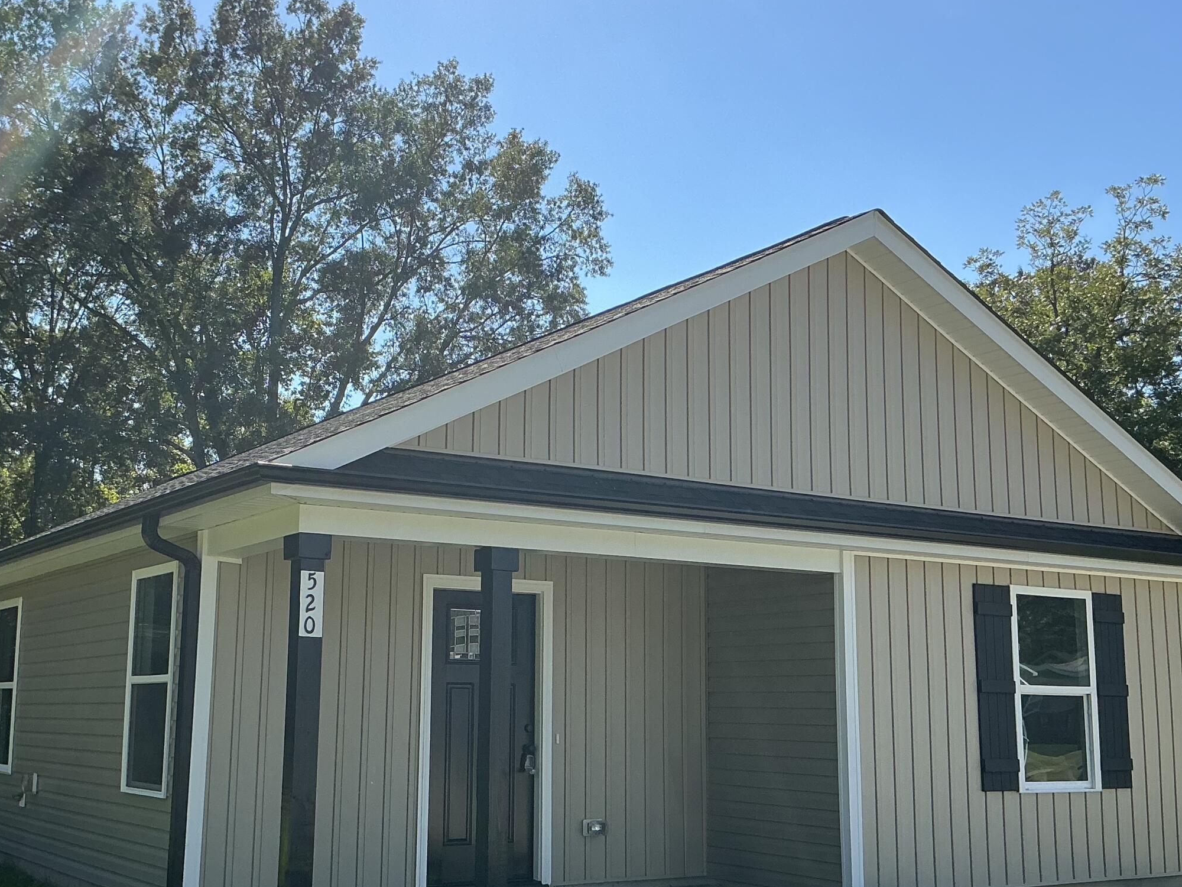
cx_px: 553
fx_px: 1434
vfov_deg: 34.3
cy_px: 481
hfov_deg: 44.8
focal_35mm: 42
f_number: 1.8
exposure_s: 1/1848
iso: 25
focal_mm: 3
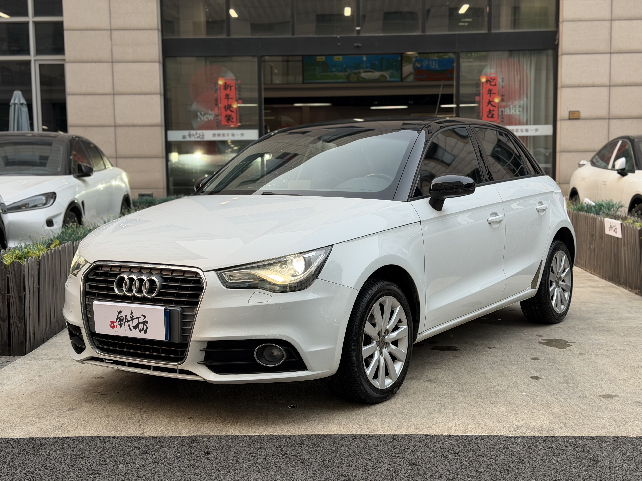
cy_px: 240
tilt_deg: -5.1
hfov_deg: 39.7
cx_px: 321
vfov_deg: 30.3
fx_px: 890
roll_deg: +1.0
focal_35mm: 48
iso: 80
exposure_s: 1/210
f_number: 1.78
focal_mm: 6.76
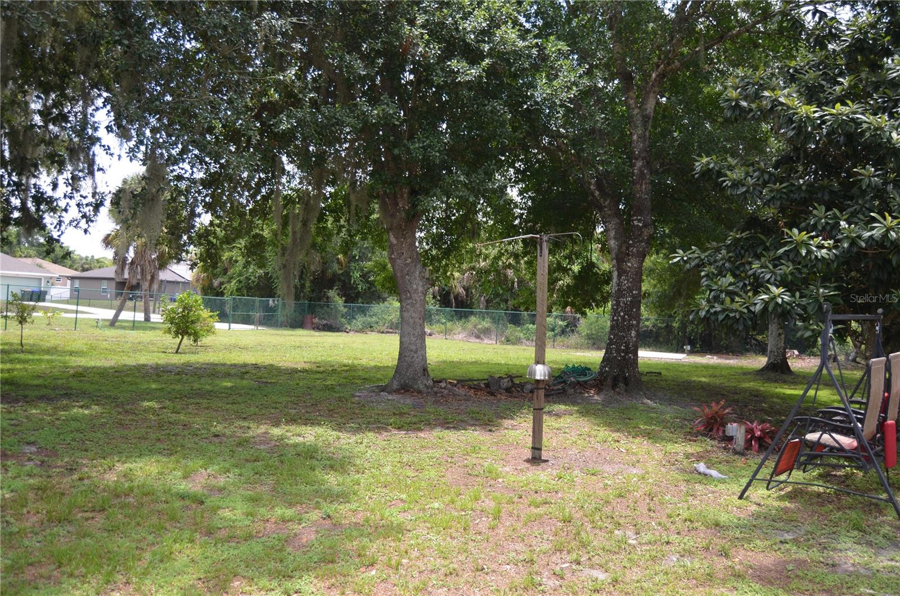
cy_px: 298
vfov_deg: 45.5
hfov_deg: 64.7
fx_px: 711
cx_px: 450
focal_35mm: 28
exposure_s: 1/200
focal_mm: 19
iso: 100
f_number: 3.5
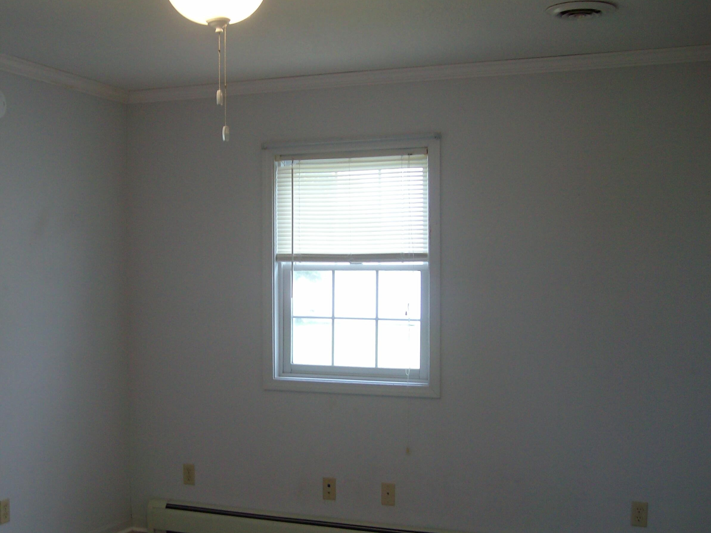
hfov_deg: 42.6
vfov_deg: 32.8
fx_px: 904
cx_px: 271
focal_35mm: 44
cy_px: 305
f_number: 2.8
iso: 96
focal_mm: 5.8
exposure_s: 1/40
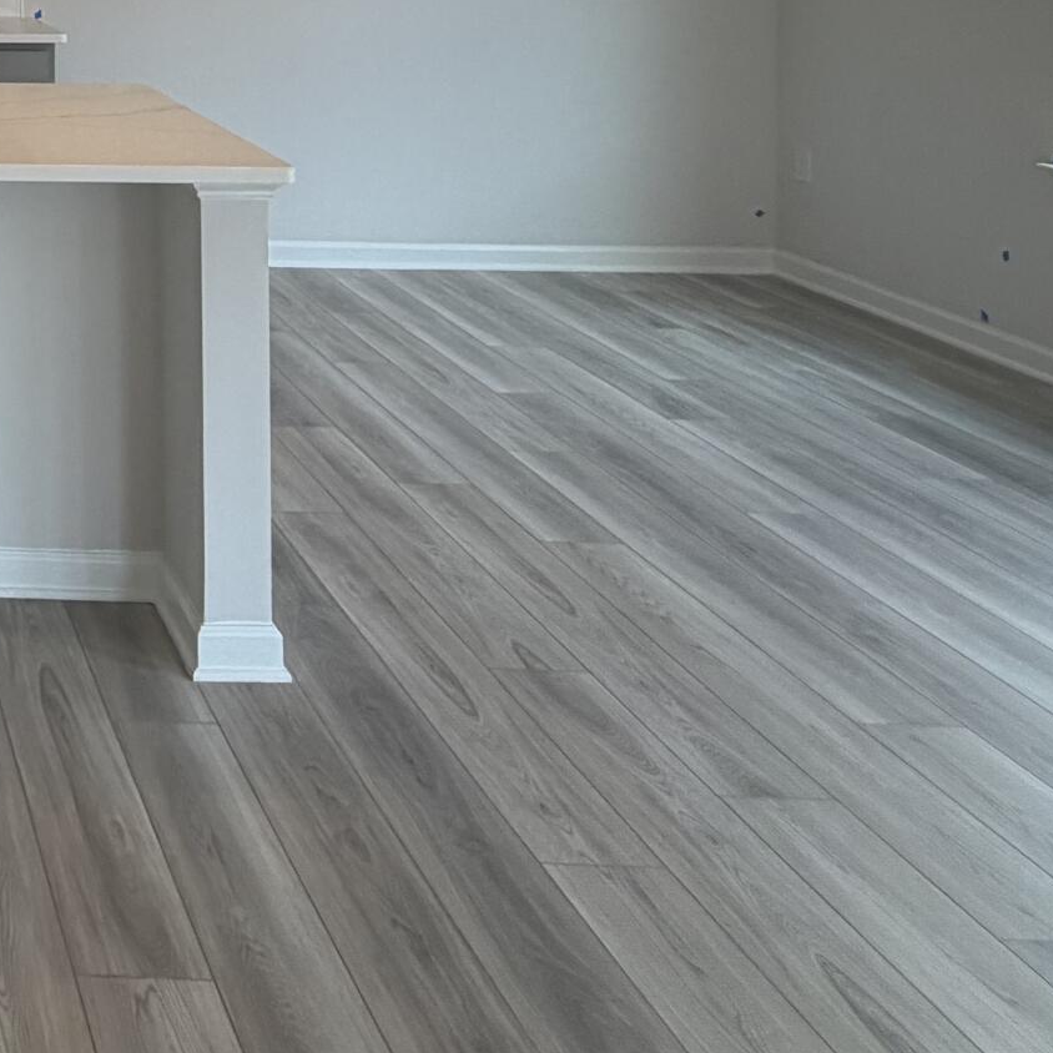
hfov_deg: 30.5
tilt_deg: +0.8
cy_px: -136
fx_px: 1514
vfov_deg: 33.0
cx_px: -303
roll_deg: +0.0
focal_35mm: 44
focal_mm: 2.22
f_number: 2.2
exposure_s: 1/120
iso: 64
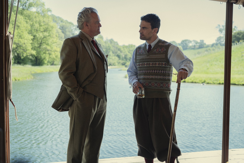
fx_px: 339
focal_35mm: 50
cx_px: 122
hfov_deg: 39.6
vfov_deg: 27.0
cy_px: 82
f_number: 3.2
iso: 100
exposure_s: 1/200
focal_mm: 50
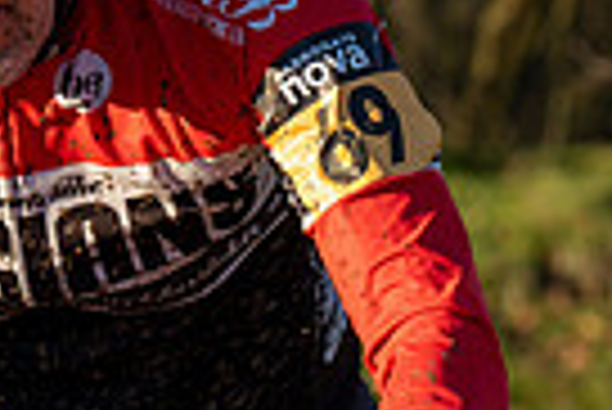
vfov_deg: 2.9
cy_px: 180
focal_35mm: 475
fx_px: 8084
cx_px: 411
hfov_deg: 4.3
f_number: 4.5
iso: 250
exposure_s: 1/1000
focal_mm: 84
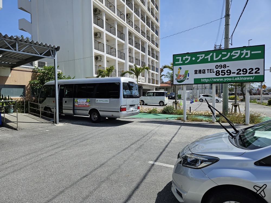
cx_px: 136
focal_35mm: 23
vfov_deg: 58.9
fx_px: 180
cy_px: 102
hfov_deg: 73.9
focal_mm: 5.4
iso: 25
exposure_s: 1/2302
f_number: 1.8
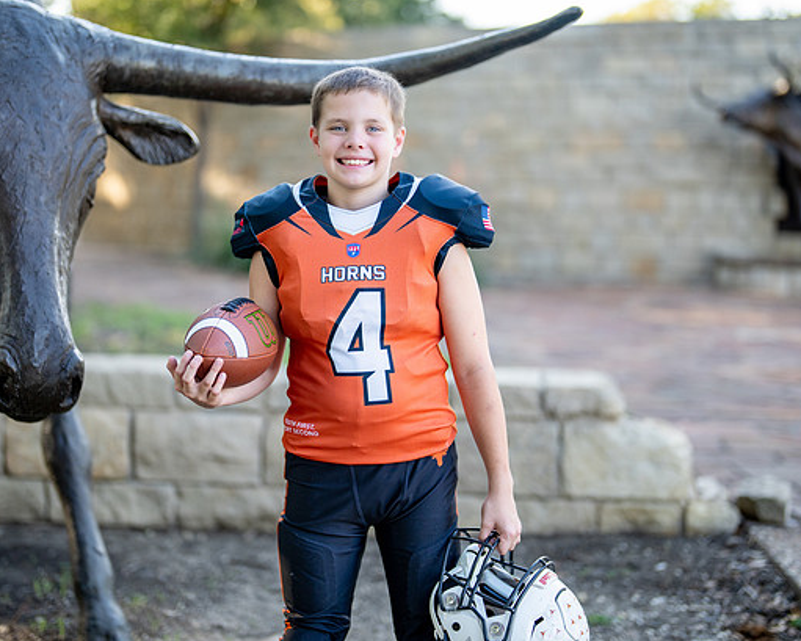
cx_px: 362
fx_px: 1541
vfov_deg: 23.5
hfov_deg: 29.1
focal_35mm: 65
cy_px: 300
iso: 200
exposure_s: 1/1250
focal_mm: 50
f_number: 1.2
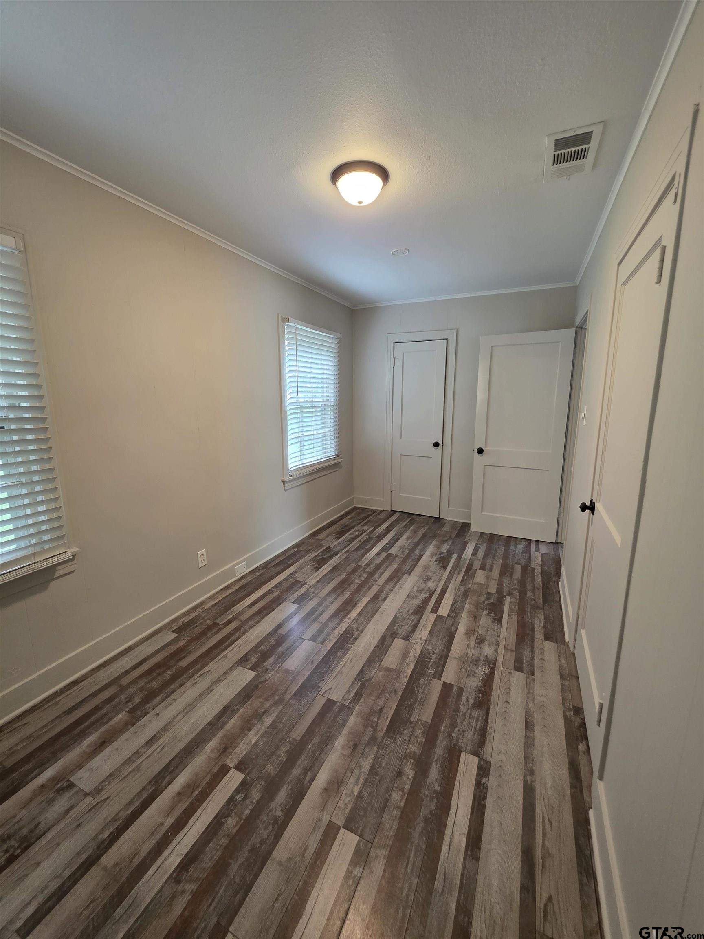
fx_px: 353
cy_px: 470
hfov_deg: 89.9
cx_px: 352
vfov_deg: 106.2
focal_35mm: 13
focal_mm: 2.2
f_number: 1.9
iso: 200
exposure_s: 1/60
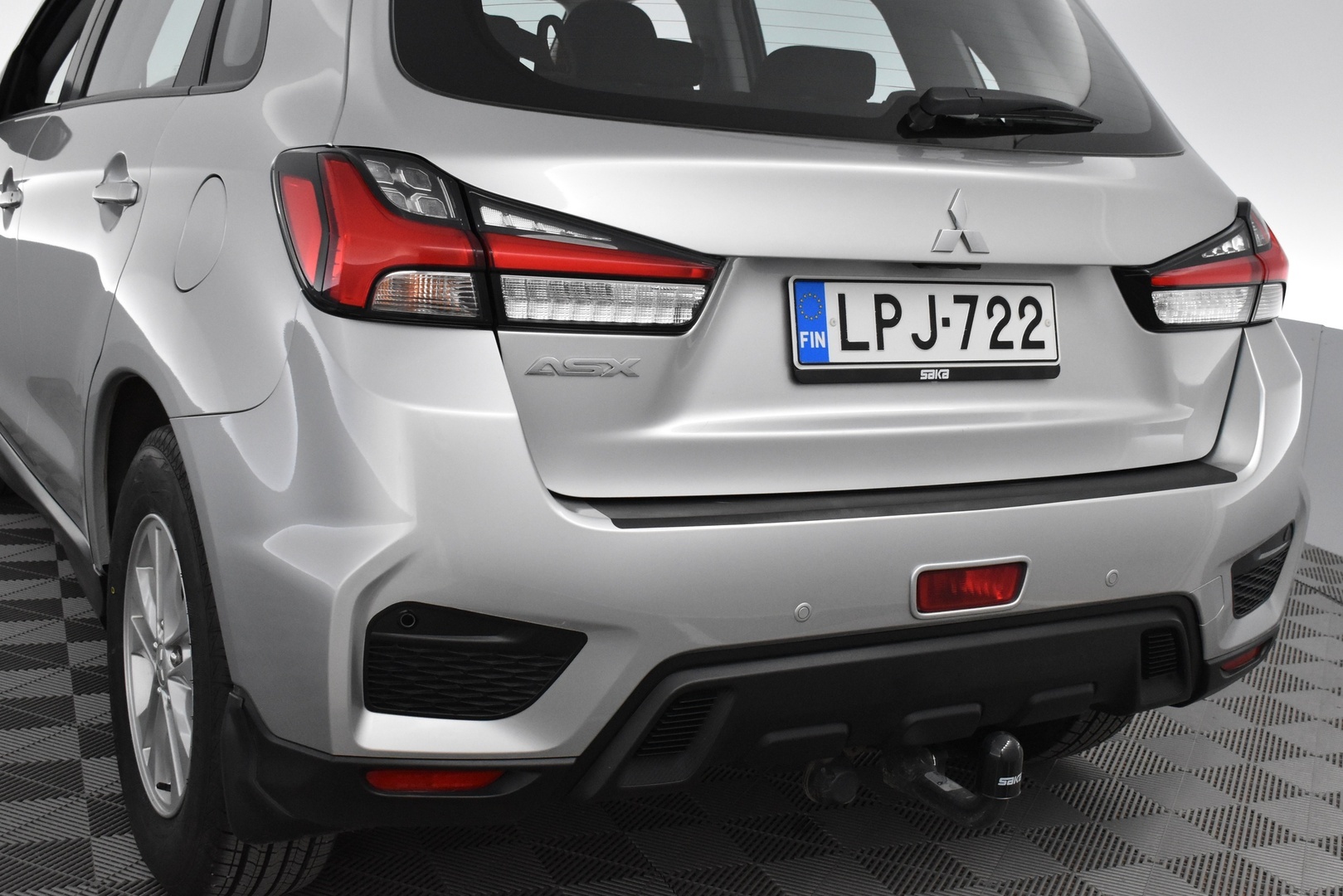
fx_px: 1623
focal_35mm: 44
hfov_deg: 45.0
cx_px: 672
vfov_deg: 30.9
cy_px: 448
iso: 3200
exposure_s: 1/125
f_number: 6.3
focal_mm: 29
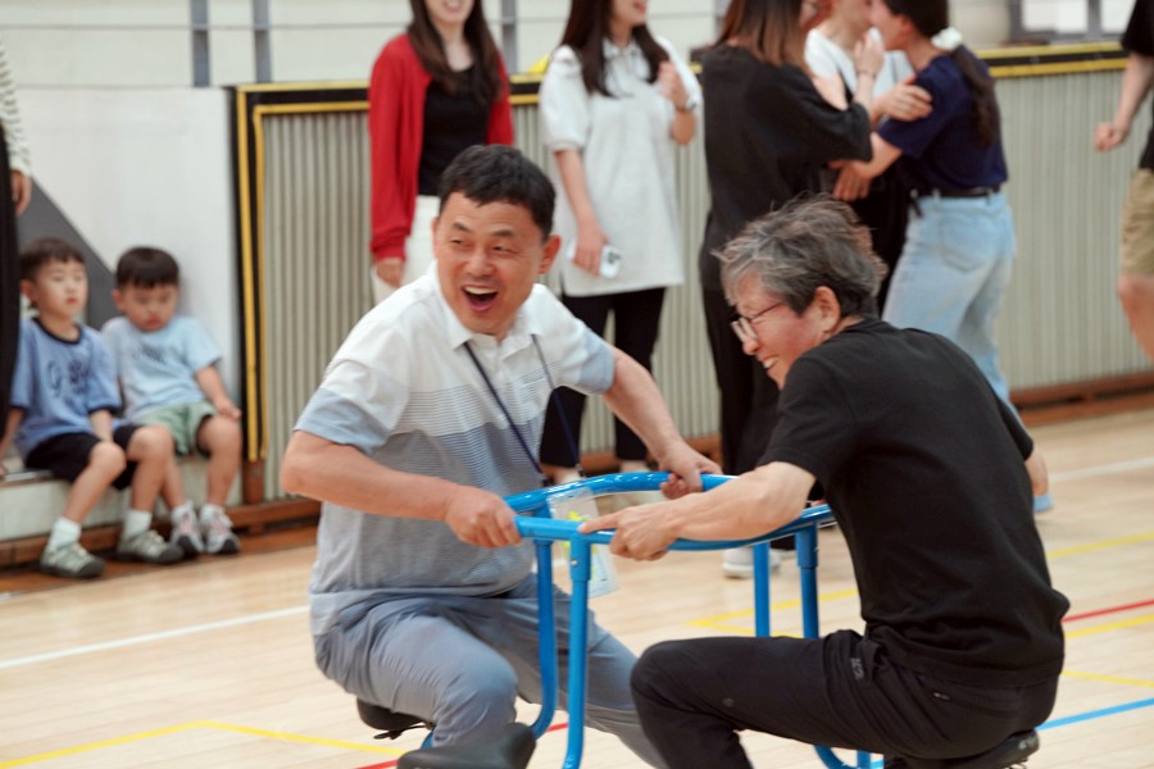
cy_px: 384
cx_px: 577
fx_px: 4135
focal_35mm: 129
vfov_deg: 10.6
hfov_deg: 15.9
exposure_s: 1/160
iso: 2000
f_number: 4
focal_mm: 129
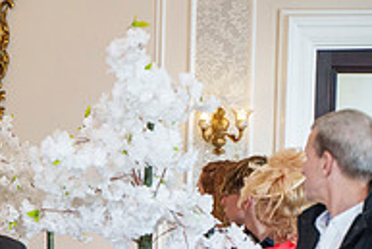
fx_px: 2409
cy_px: 358
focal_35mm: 233
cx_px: -85
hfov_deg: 8.7
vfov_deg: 5.9
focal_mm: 75
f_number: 4
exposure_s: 1/200
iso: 1600
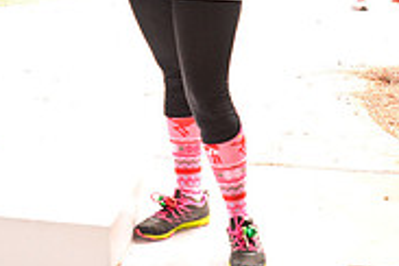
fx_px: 1100
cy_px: -107
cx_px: 85
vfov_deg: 13.2
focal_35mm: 99
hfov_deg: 20.4
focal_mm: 27
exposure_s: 1/125
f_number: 4
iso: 640
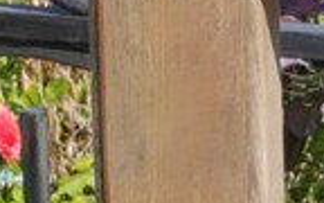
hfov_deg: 4.9
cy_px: -23
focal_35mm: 430
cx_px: 376
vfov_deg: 3.1
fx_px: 3797
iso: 100
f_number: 1.9
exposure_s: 1/670
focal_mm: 5.52
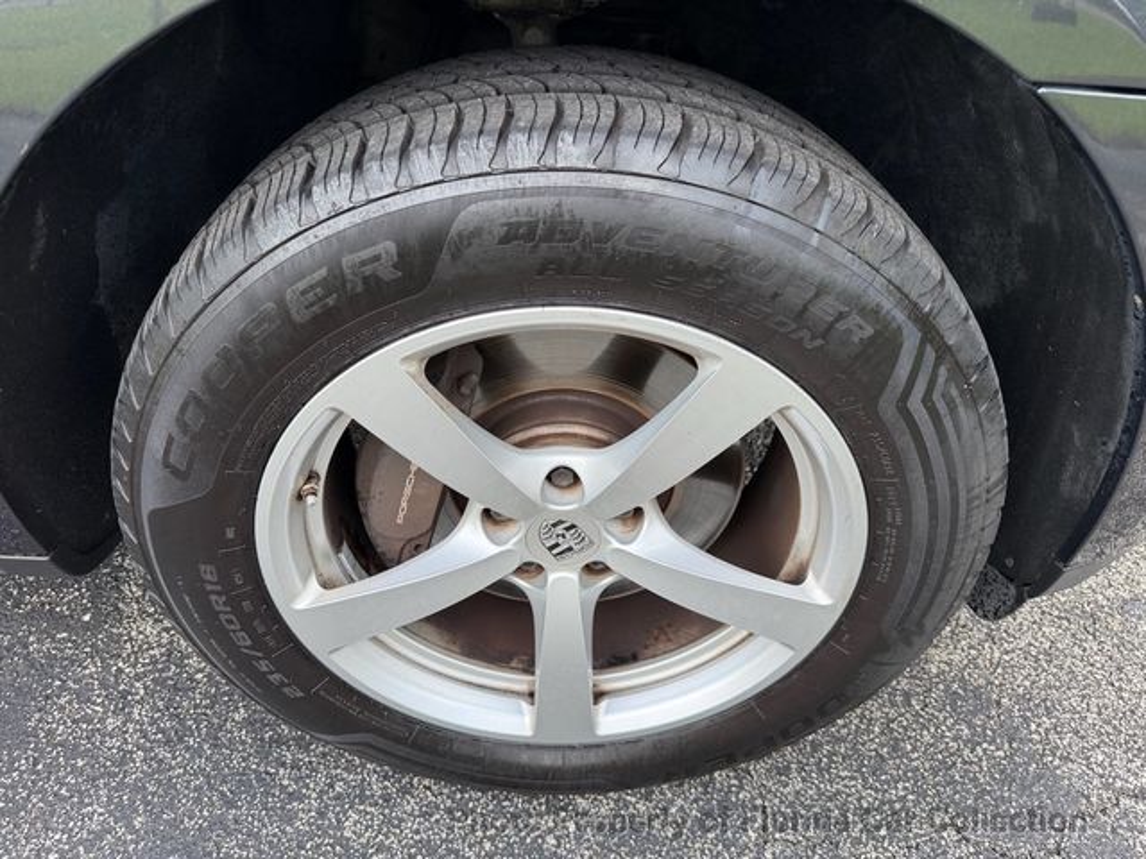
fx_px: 795
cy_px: 430
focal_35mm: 24
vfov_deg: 56.8
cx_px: 573
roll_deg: -3.2
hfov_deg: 71.6
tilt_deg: -37.0
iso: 100
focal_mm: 6.76
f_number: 1.78
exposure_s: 1/580
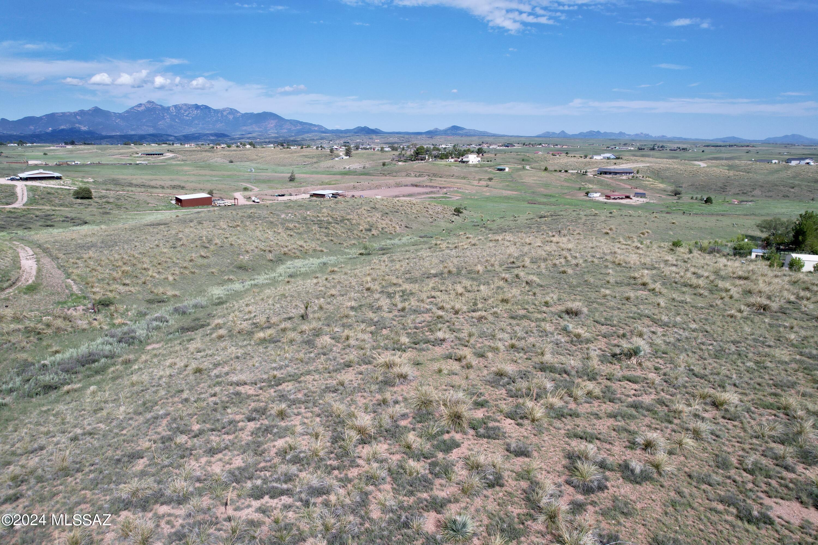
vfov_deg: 57.2
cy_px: 272
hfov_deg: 78.6
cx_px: 409
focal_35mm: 22
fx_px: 500
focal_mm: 8.38
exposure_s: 1/2000
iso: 100
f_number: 2.8
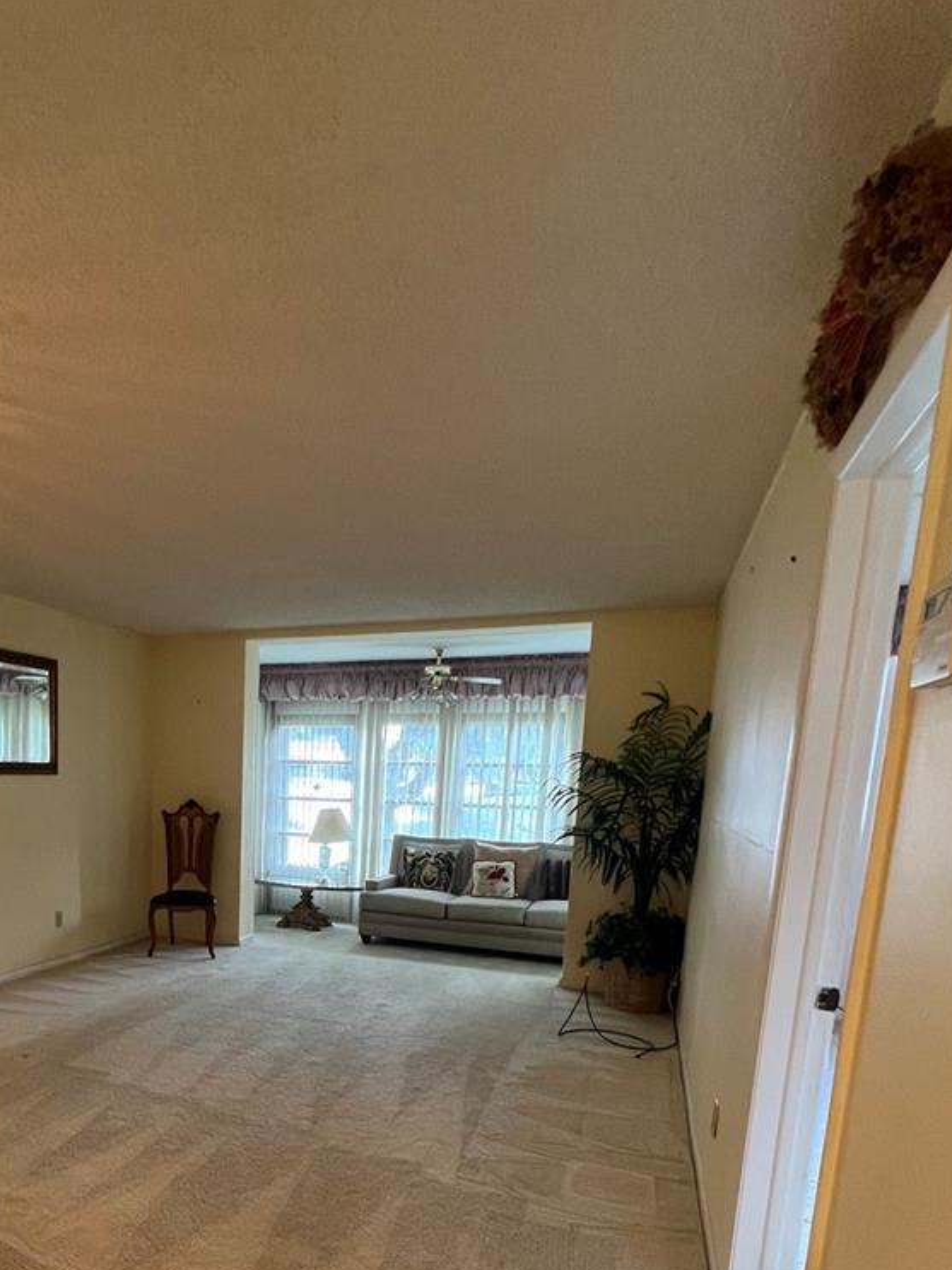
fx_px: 770
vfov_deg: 74.8
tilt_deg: -8.9
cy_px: 911
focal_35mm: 21
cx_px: 236
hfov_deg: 59.9
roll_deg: -1.7
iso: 250
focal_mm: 1.57
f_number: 1.8
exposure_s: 1/60
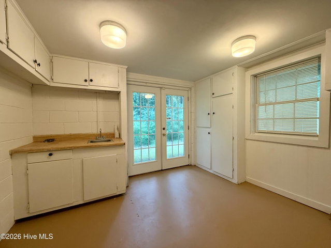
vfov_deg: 85.7
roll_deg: +0.8
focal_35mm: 14
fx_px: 134
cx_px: 166
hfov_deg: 102.0
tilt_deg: -1.0
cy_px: 124
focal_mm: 2.22
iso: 200
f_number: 2.2
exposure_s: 1/60
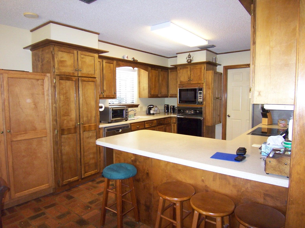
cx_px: 152
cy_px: 114
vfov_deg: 58.9
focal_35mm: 23
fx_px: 203
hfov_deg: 73.9
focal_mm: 3.8
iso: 200
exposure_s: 1/30
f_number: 2.8
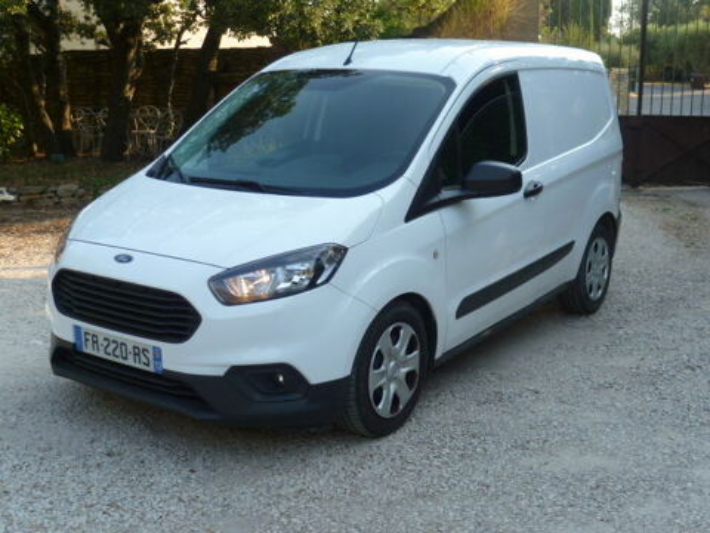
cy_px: 266
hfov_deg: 42.1
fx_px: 923
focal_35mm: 45
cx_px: 355
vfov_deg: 32.2
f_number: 3.4
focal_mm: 8
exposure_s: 1/160
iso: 80
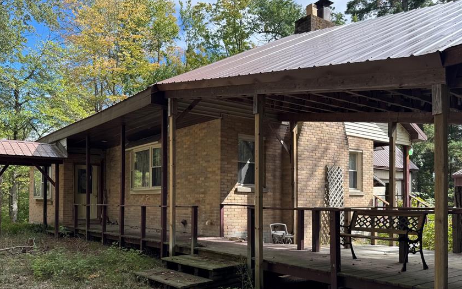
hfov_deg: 61.1
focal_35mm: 31
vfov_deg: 40.2
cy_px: 189
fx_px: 390
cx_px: 210
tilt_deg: +1.5
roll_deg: -0.1
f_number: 1.78
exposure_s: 1/1059
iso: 80
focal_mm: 6.76
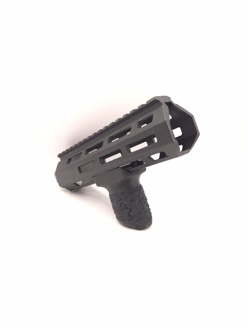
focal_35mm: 24
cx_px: 124
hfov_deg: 56.8
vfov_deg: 71.6
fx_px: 228
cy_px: 167
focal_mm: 5.4
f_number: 1.8
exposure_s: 1/180
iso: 200
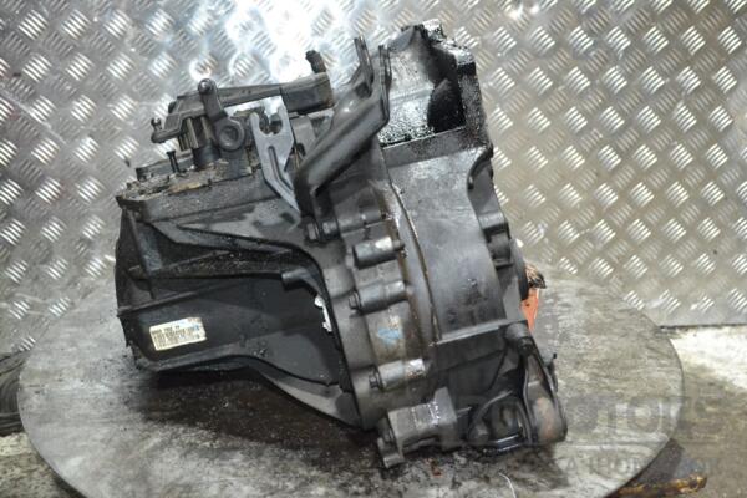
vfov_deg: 28.1
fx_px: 996
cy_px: 249
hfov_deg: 41.1
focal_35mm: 48
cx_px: 374
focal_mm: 32
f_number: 4.8
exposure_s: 1/60
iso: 3200
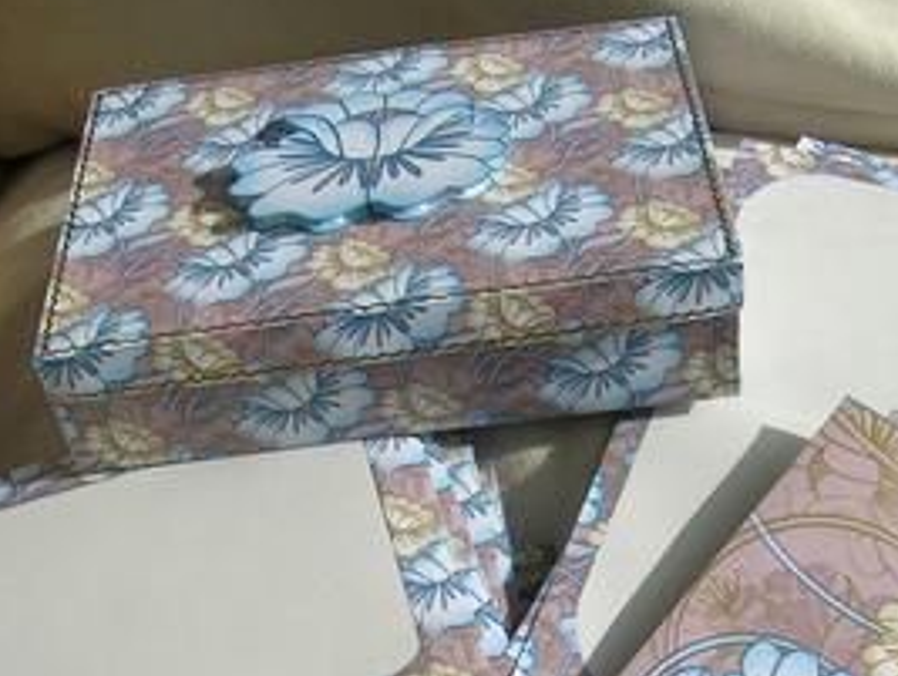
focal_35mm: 59
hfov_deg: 32.6
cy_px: 548
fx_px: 1533
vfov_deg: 24.4
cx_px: 531
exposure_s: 1/296
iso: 50
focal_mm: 5.4
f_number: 4.8
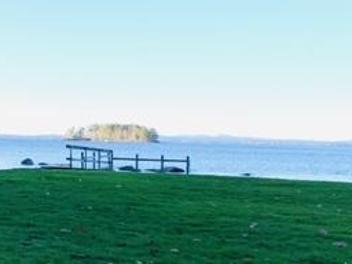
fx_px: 661
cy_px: 126
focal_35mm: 65
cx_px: -38
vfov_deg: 22.6
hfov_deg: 27.2
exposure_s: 1/1299
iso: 25
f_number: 1.8
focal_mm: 4.25
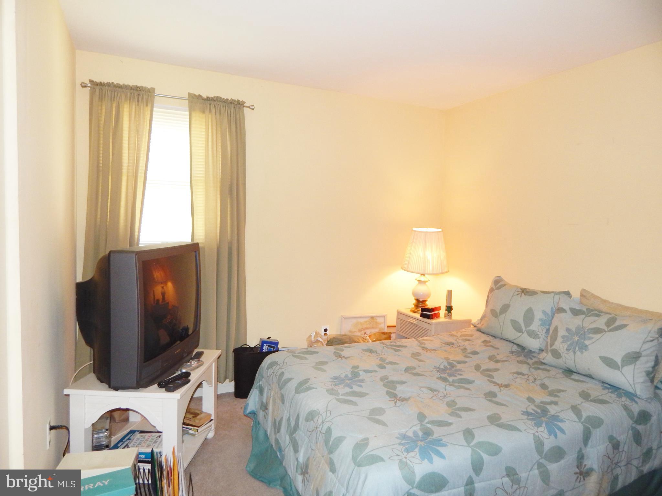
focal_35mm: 22
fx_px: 421
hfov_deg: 76.4
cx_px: 331
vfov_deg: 61.1
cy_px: 248
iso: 200
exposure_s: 1/30
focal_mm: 4
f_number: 3
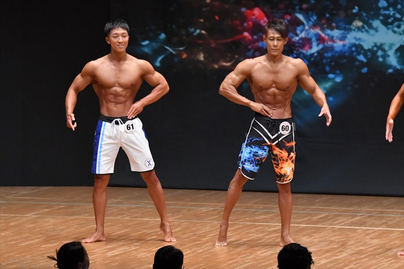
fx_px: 3029
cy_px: 134
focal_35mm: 270
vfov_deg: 5.1
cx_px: 202
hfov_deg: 7.6
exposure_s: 1/400
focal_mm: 180
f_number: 5.6
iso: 8000
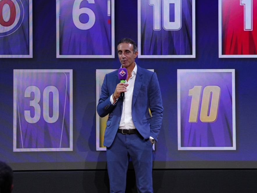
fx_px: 1233
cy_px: 71
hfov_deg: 11.9
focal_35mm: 166
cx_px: 121
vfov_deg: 8.9
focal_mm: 119
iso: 2500
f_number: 4.5
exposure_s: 1/320
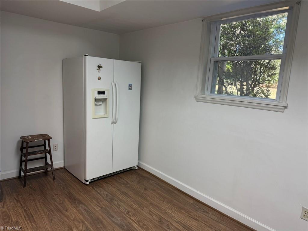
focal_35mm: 24
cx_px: 154
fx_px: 214
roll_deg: -2.2
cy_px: 116
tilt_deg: -9.7
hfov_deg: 71.6
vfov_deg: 56.8
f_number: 1.78
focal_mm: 6.76
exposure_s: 1/124
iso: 100
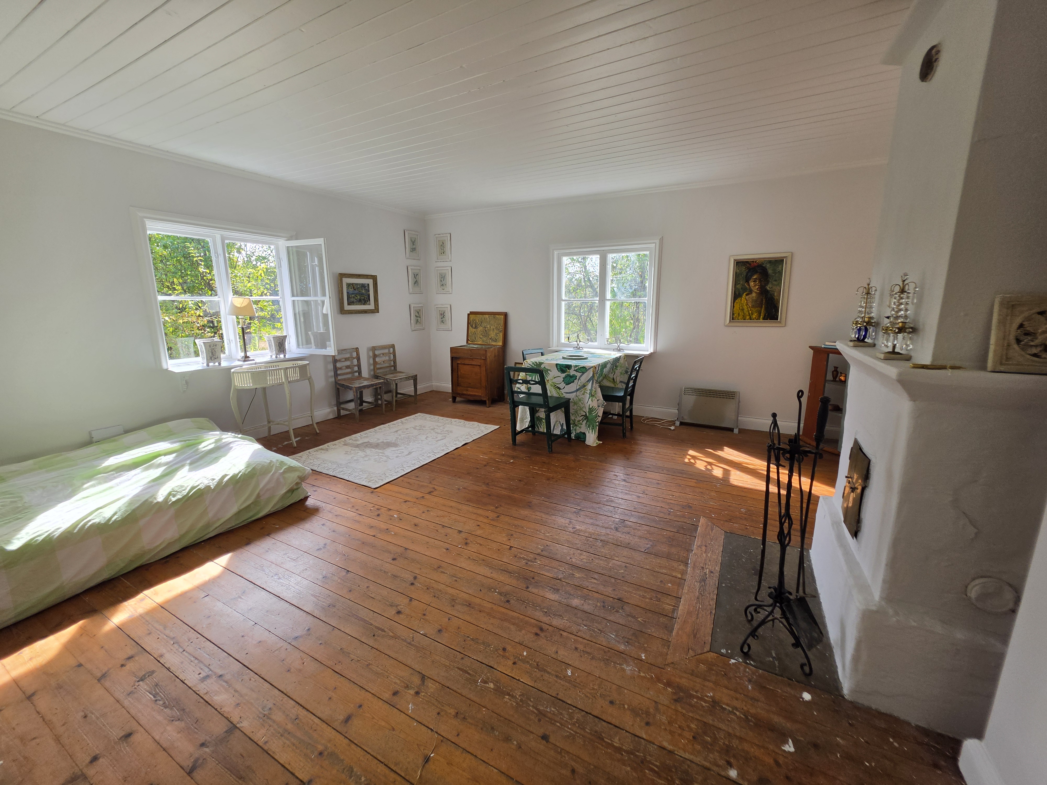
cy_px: 392
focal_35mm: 13
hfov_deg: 106.2
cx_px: 524
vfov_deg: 89.9
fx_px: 393
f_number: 1.9
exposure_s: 1/288
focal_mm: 2.2
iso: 32
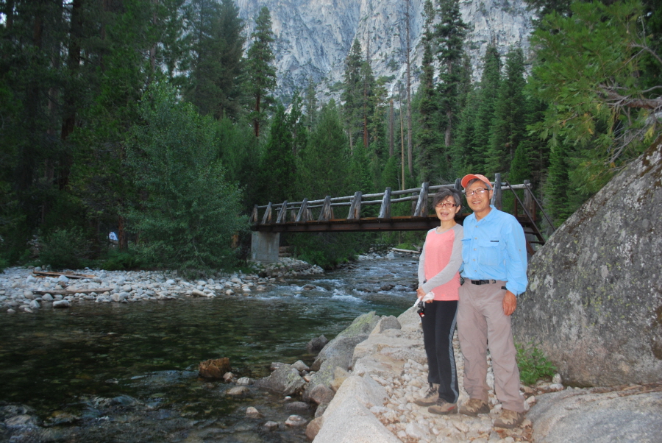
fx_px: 497
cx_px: 331
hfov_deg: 67.3
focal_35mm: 27
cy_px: 222
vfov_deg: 48.0
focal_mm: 18
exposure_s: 1/60
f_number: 3.5
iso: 200
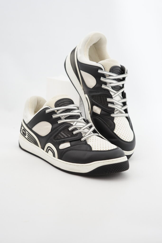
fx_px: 337
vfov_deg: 39.6
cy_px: 122
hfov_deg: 27.0
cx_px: 81
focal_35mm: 50
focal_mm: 50
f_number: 6.3
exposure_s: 1/13
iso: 640
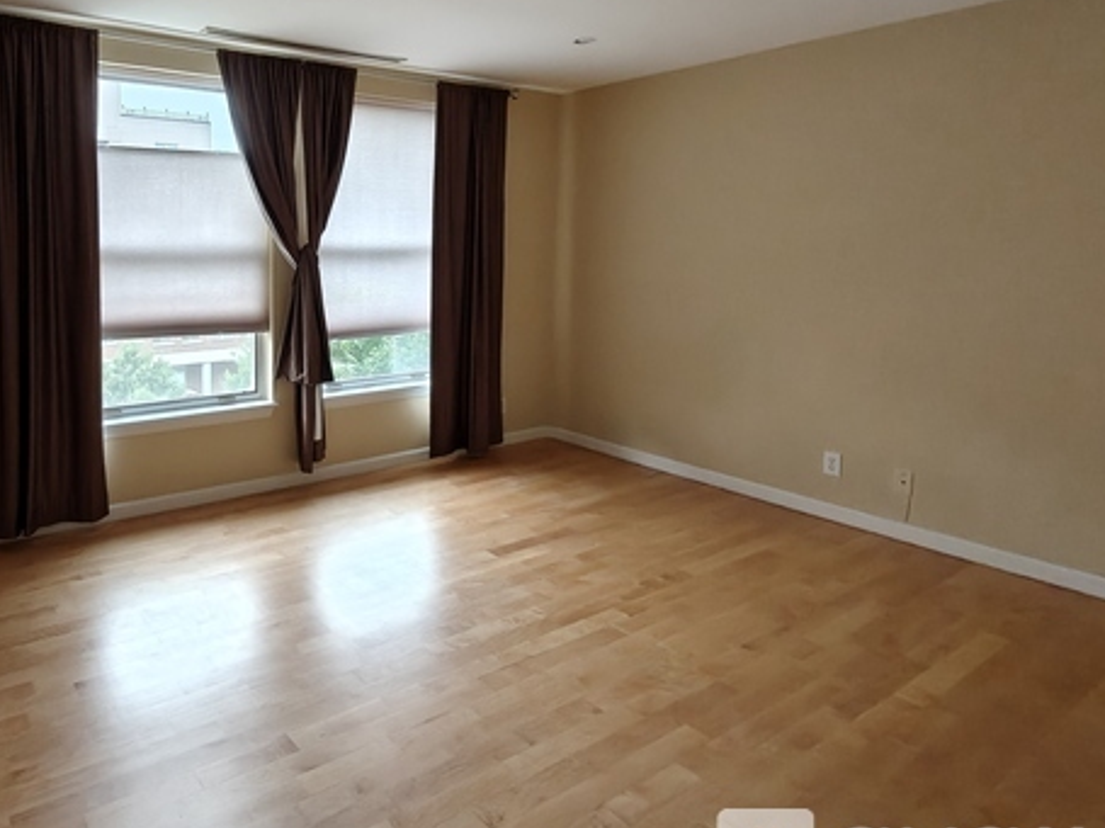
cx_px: 300
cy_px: 299
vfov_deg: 60.1
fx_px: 702
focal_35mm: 22
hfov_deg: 72.0
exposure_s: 1/125
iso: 6400
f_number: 2
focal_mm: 2.3
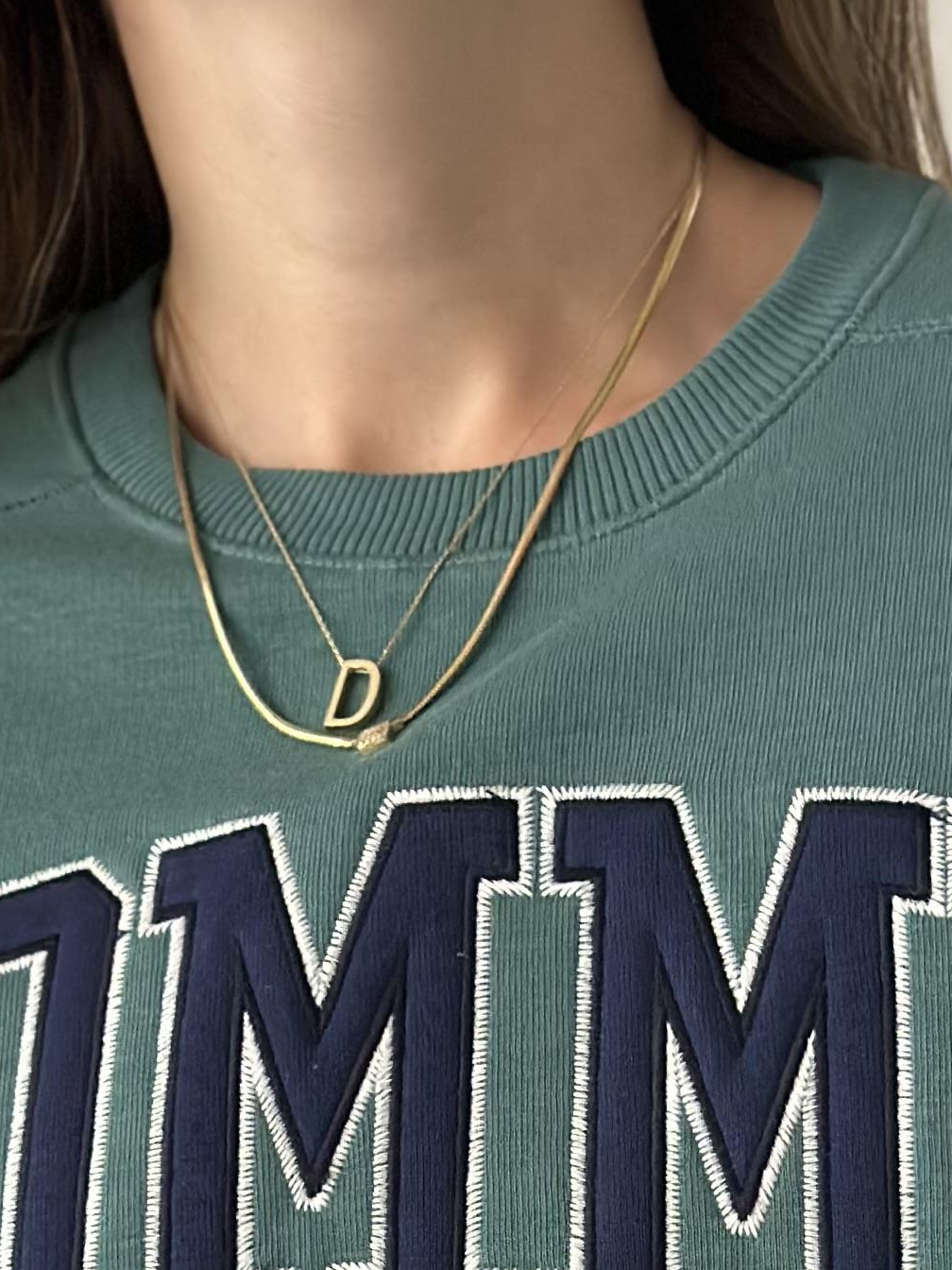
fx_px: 5280
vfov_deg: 13.2
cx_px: 480
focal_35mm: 144
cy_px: 1707
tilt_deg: -1.0
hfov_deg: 10.3
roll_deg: -0.2
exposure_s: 1/54
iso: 400
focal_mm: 6.86
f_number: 1.78
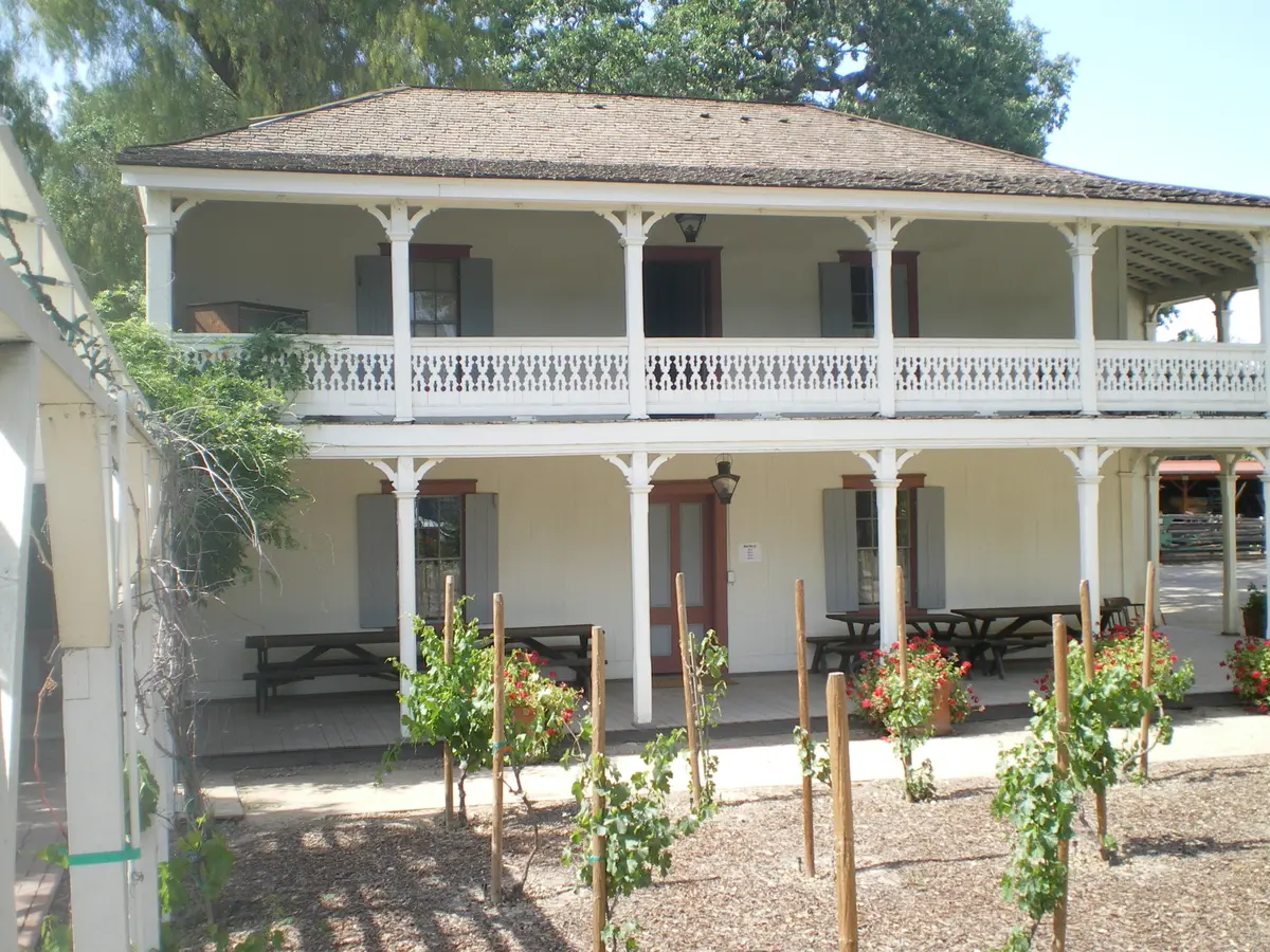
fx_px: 1541
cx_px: 635
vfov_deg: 34.3
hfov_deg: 44.8
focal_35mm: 42
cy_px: 476
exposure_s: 1/100
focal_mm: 7.4
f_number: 4.9
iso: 50
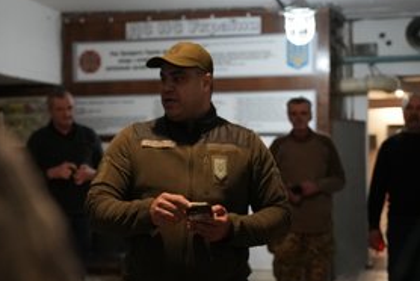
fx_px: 806
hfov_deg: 29.2
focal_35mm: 69
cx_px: 174
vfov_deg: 19.8
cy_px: 137
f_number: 3.2
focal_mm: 48
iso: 10000
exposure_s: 1/500
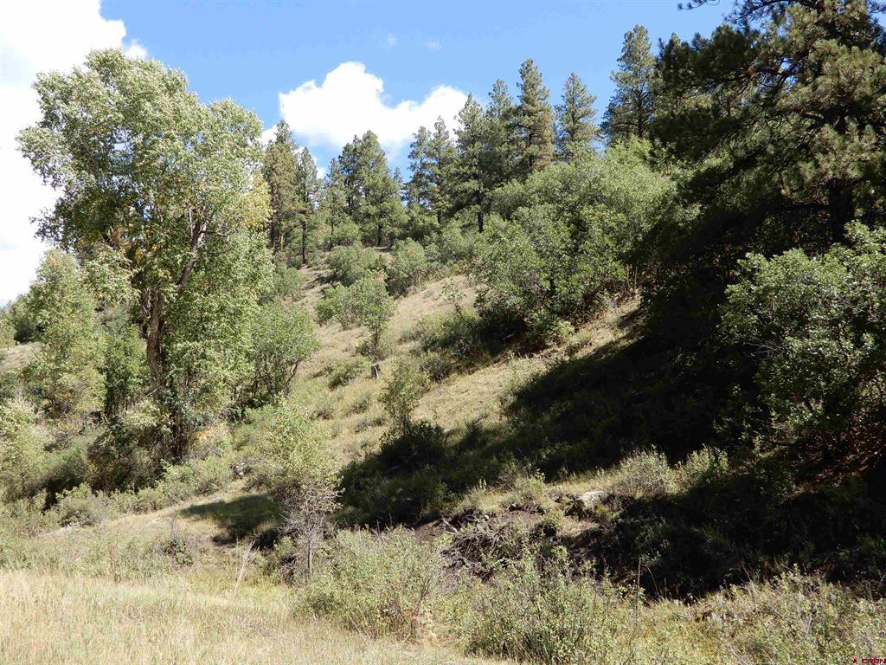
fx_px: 973
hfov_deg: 49.0
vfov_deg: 37.7
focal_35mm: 38
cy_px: 332
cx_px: 443
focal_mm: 6.8
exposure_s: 1/320
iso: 80
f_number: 4
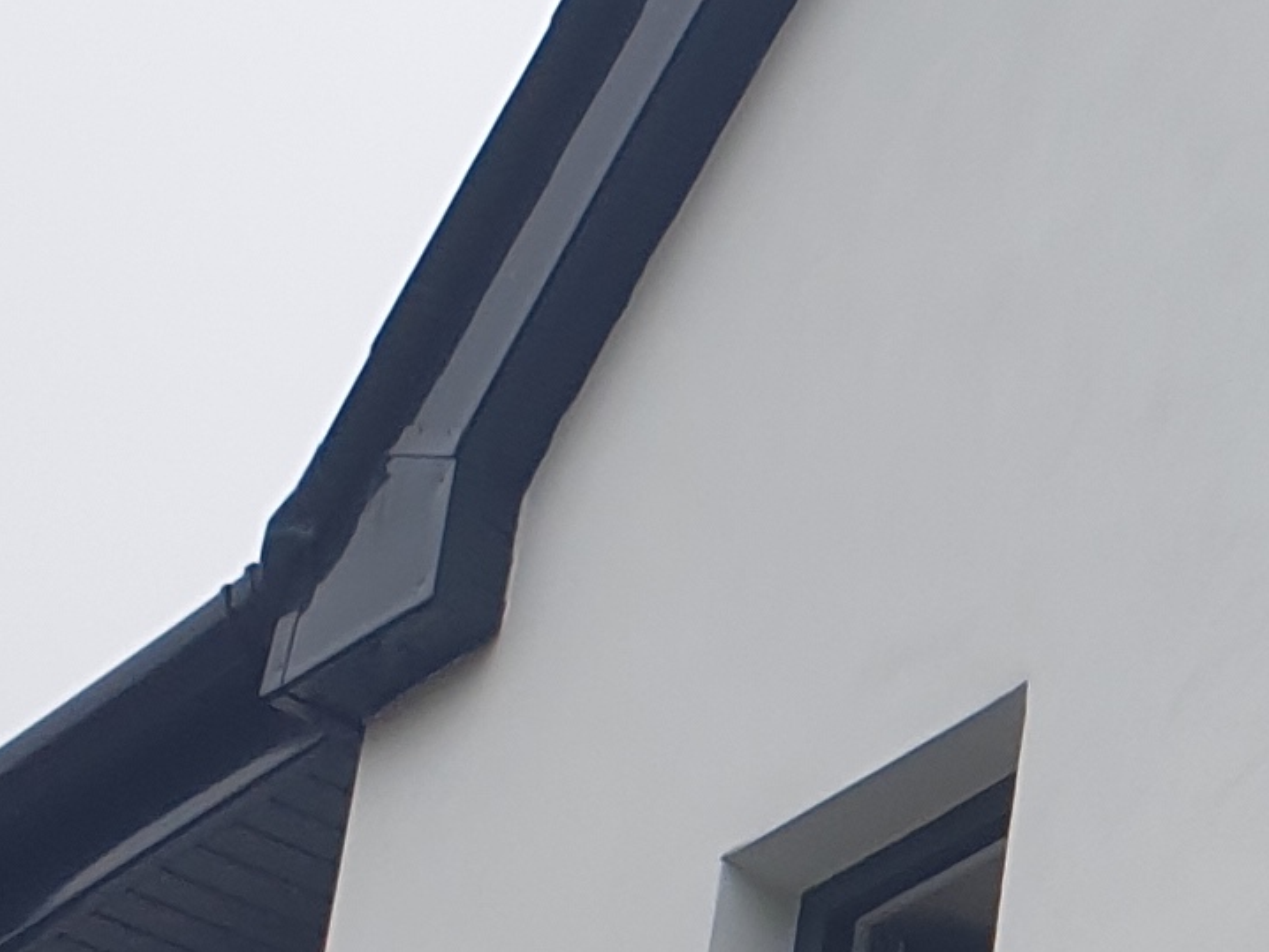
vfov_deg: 9.7
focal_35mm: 146
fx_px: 5354
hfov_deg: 11.9
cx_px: 2626
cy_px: 1591
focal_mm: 4.3
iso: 50
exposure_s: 1/723
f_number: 2.4
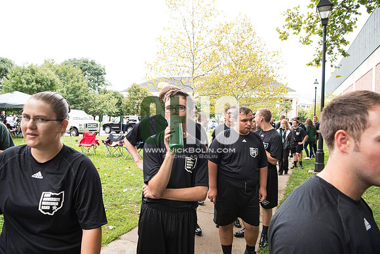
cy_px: 127
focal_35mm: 24
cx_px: 190
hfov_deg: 73.7
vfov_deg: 53.2
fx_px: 253
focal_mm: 24
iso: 640
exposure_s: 1/160
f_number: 5.6
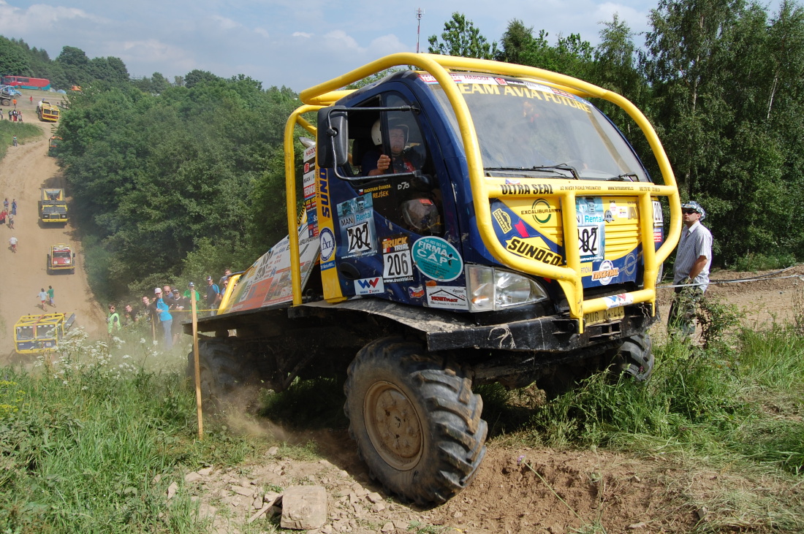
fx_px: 602
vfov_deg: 47.8
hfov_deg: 67.4
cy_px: 267
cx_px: 402
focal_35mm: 27
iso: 200
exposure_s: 1/640
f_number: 8
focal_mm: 18
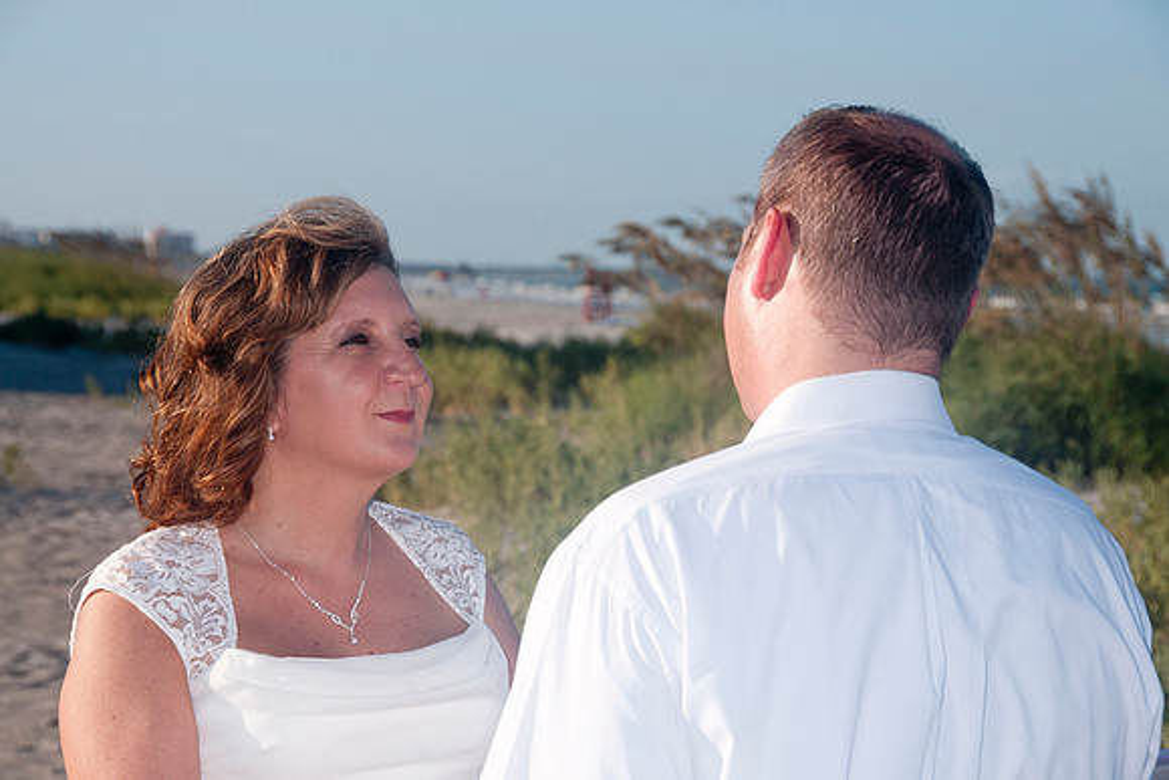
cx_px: 576
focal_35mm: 161
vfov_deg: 8.5
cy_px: 390
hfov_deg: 12.7
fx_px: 5234
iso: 100
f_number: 11
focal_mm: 105
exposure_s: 1/250
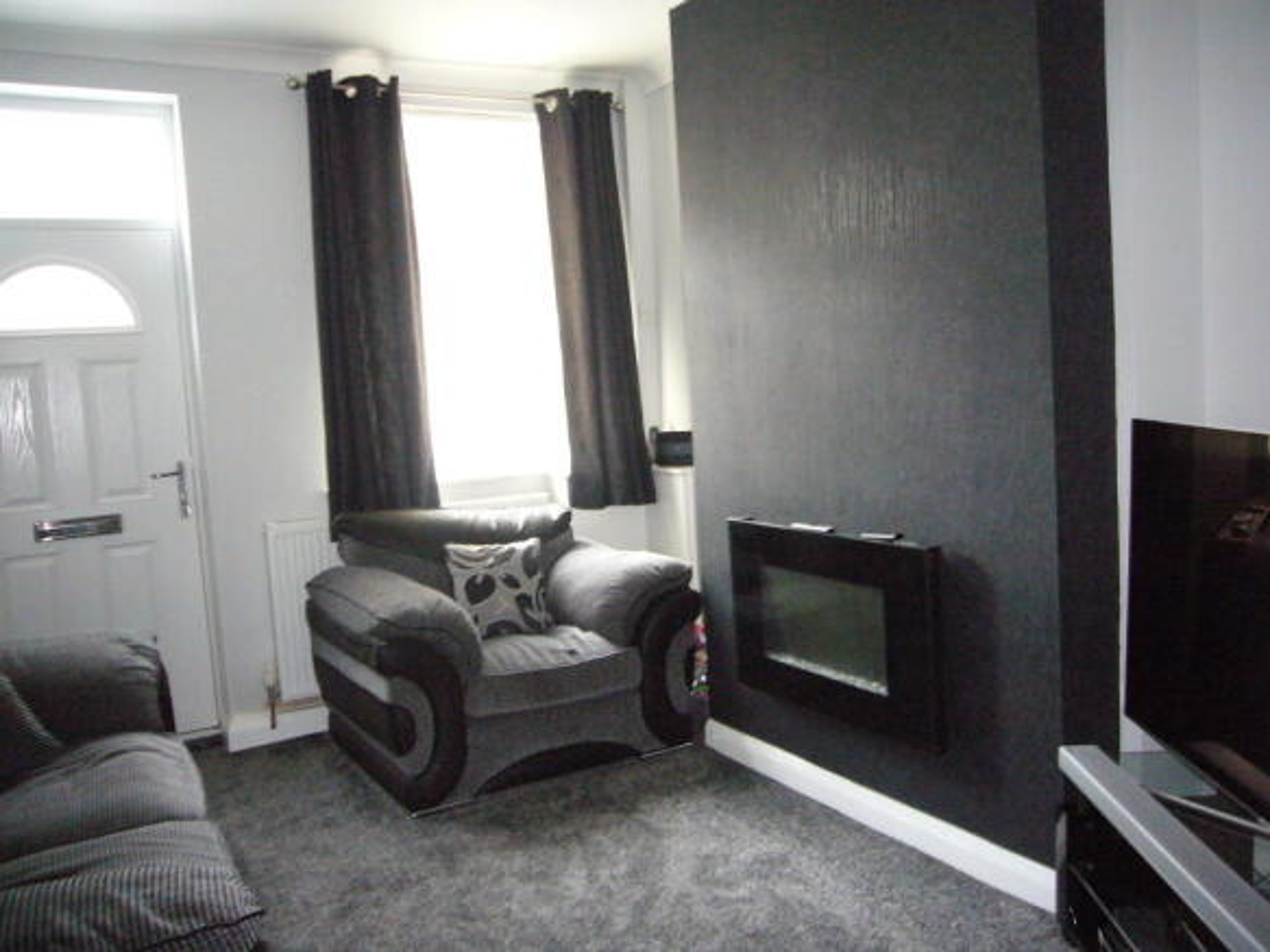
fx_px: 1027
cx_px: 635
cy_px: 476
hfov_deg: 63.5
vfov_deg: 49.7
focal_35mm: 28
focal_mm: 4.6
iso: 400
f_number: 2.8
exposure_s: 1/30
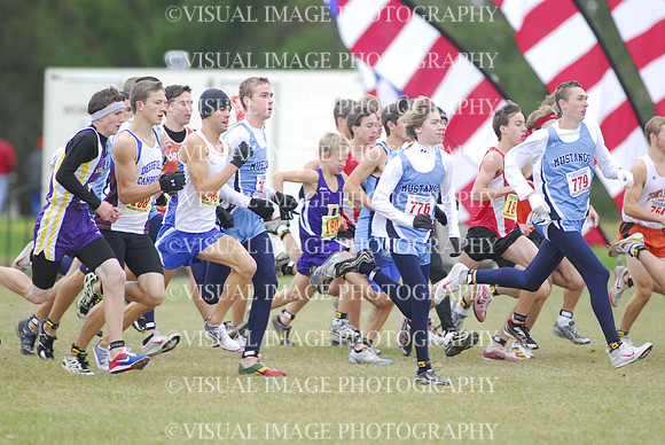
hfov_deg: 4.6
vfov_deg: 3.1
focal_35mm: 450
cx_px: 332
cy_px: 222
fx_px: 8321
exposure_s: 1/640
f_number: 4
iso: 800
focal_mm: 300
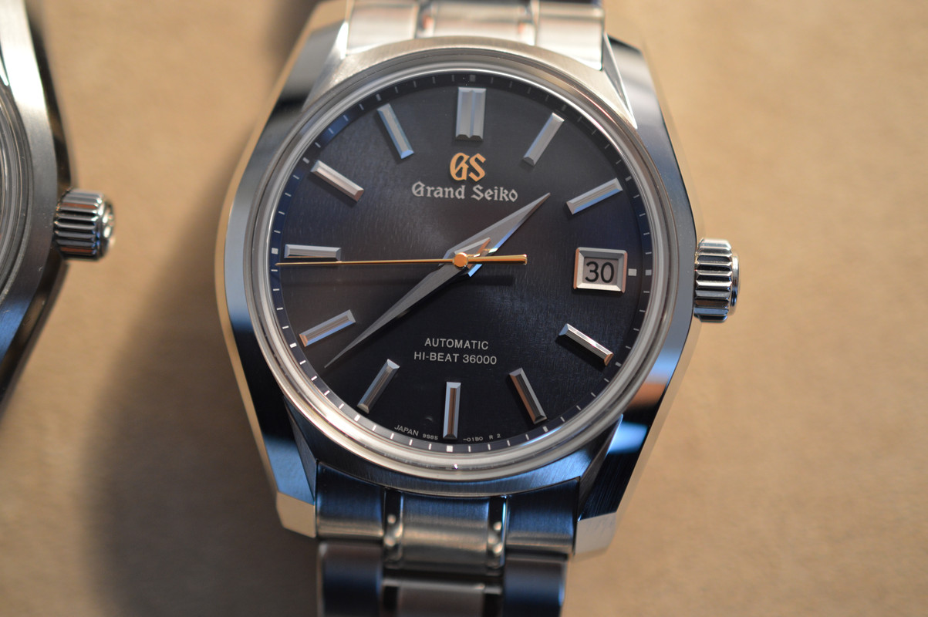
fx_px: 1545
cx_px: 464
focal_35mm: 60
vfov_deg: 22.6
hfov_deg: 33.4
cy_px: 308
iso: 640
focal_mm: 40
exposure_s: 1/60
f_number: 3.2
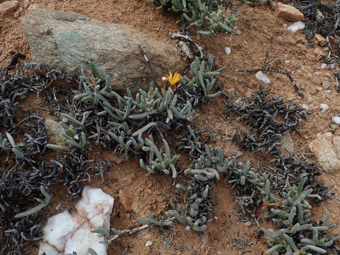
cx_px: 170
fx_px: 295
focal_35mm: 30
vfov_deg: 46.8
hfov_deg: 60.0
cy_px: 128
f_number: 3.2
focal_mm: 5.5
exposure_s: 1/640
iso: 100
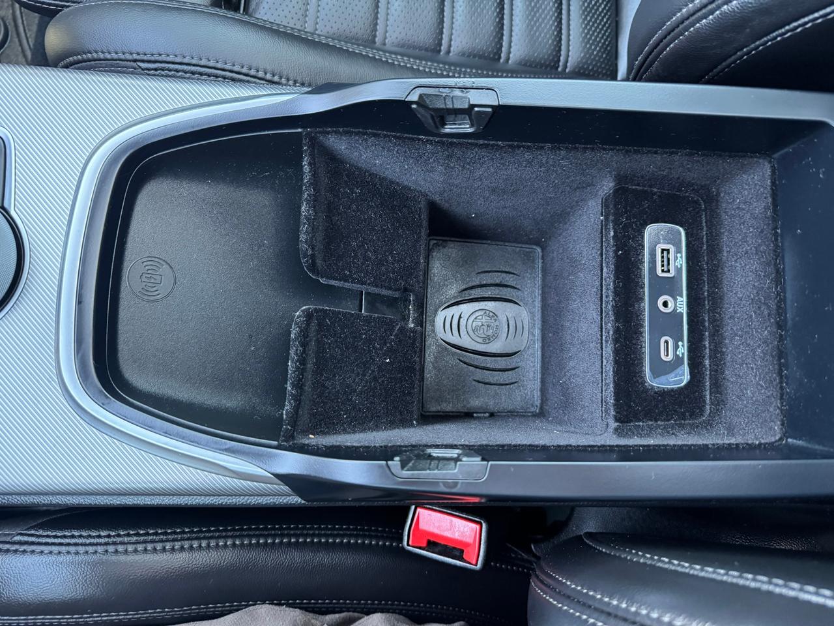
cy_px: 313
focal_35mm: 24
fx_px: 578
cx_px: 417
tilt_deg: -79.1
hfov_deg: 71.6
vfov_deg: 56.8
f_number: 1.78
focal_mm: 6.76
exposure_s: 1/60
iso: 640
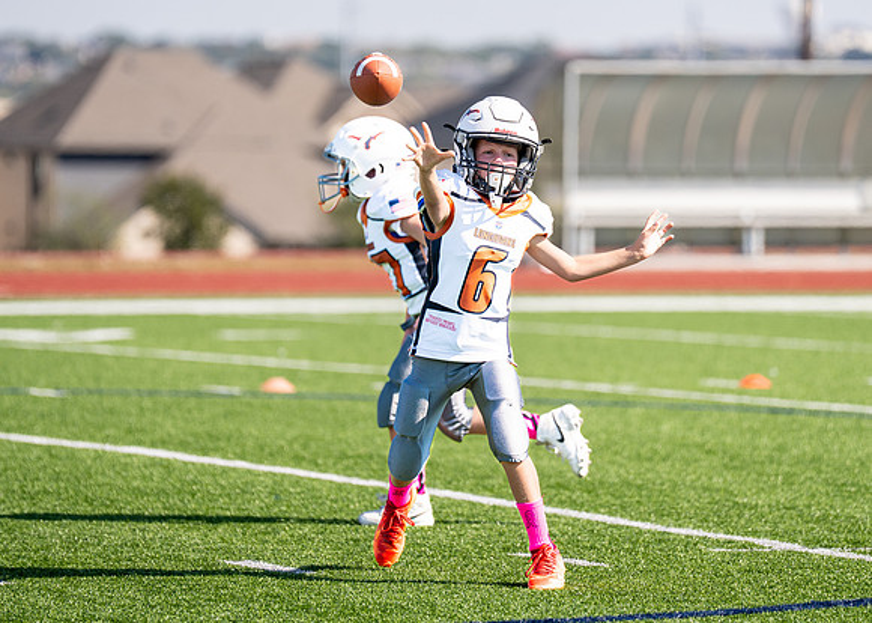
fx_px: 7069
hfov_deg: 7.1
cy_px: 257
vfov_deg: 5.0
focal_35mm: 285
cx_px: 469
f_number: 2.8
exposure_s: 1/2000
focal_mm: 200
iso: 100
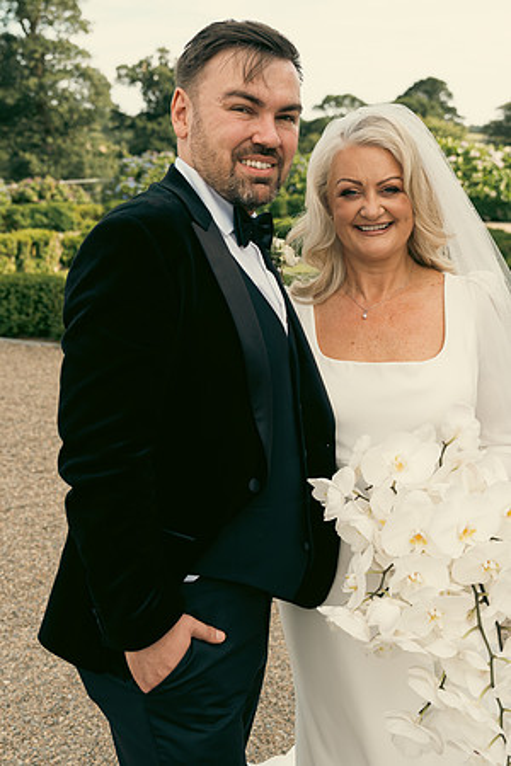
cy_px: 383
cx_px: 256
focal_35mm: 46
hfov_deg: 29.2
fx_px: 979
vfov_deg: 42.7
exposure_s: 1/640
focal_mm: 31
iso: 160
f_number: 3.5
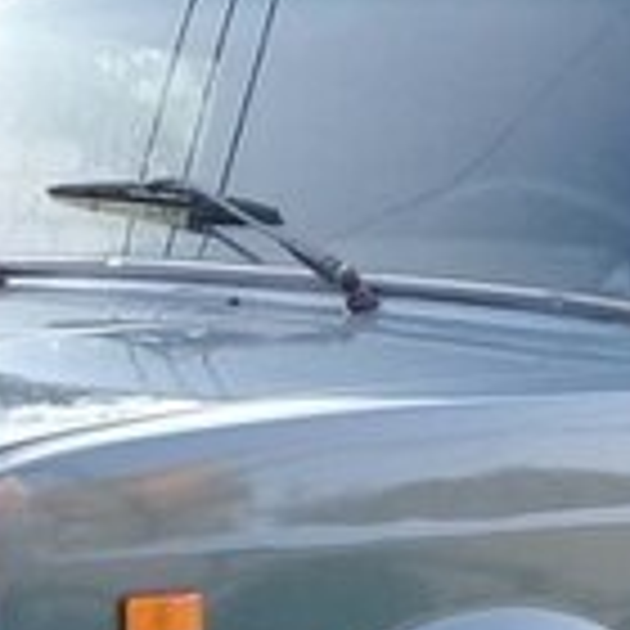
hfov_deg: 13.5
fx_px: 2656
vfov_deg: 13.0
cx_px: 212
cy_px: 871
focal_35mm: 129
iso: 64
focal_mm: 3.3
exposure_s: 1/100
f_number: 2.2
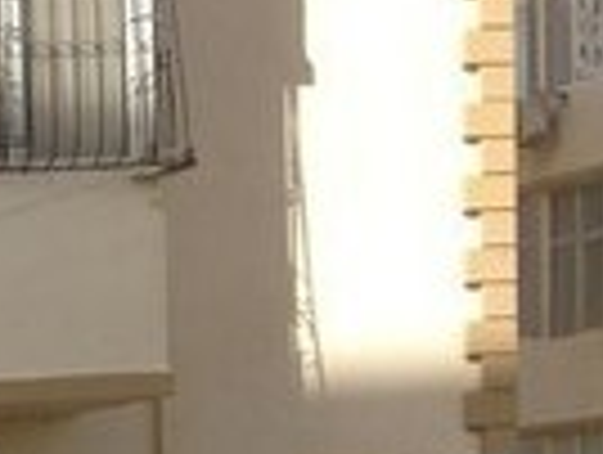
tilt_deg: -4.4
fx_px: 2827
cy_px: 793
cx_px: -531
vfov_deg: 8.8
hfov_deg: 11.2
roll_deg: +1.7
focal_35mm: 162
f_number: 2.4
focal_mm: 4.12
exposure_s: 1/889
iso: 50
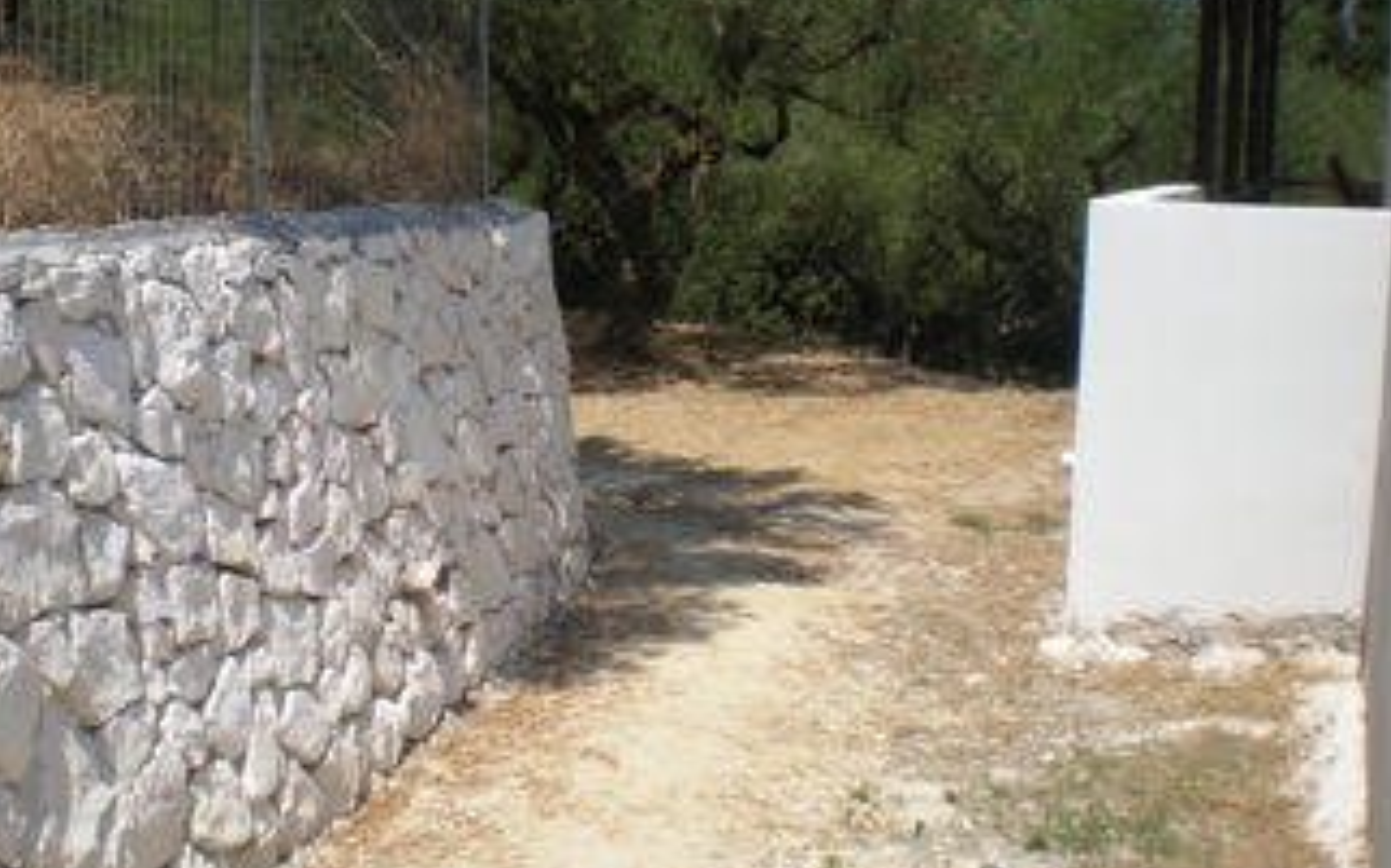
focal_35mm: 50
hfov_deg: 40.3
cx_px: 613
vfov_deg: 25.8
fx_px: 1895
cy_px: 410
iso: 64
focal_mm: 6.3
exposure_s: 1/692
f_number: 4.6
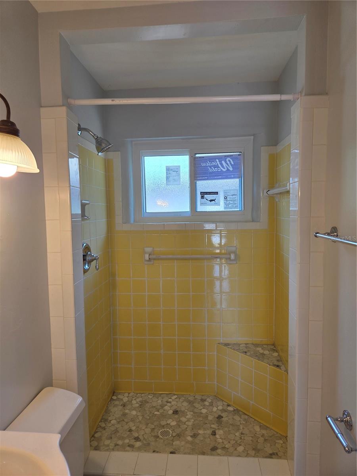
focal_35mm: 23
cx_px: 178
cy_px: 238
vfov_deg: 73.9
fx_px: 316
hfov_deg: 58.9
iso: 50
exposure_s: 1/120
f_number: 1.8
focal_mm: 5.4
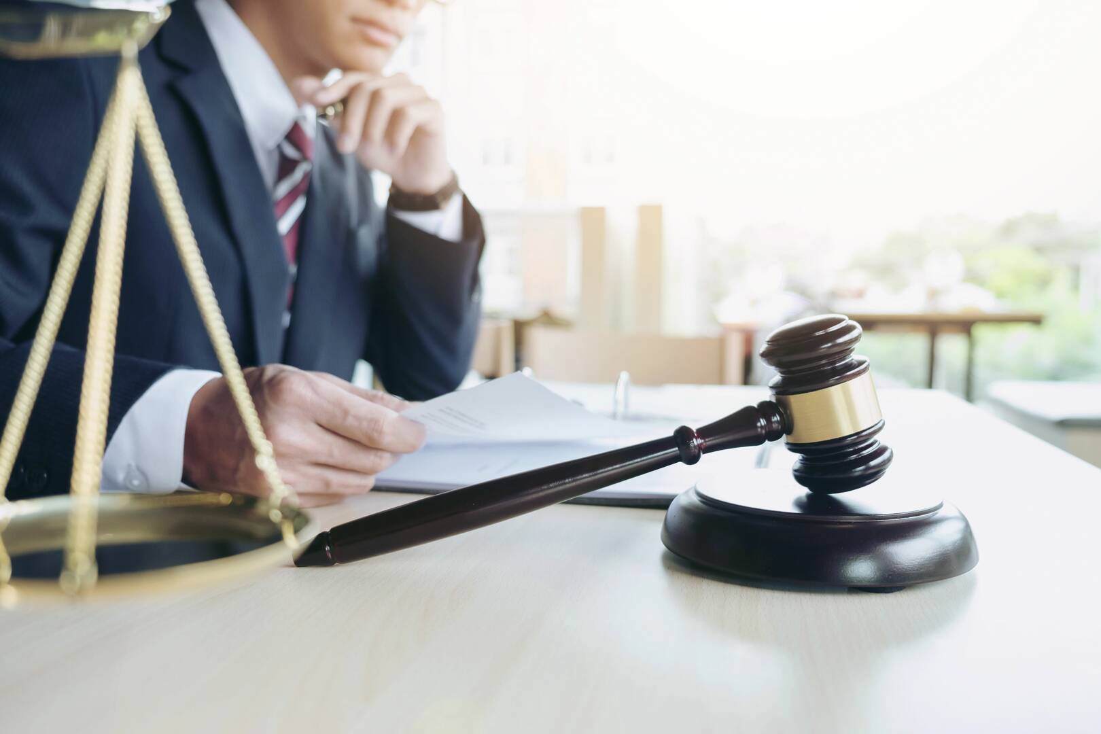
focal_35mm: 32
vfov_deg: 41.1
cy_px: 367
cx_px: 550
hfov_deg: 58.7
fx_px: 979
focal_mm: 21.4
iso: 400
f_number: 3.2
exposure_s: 1/125
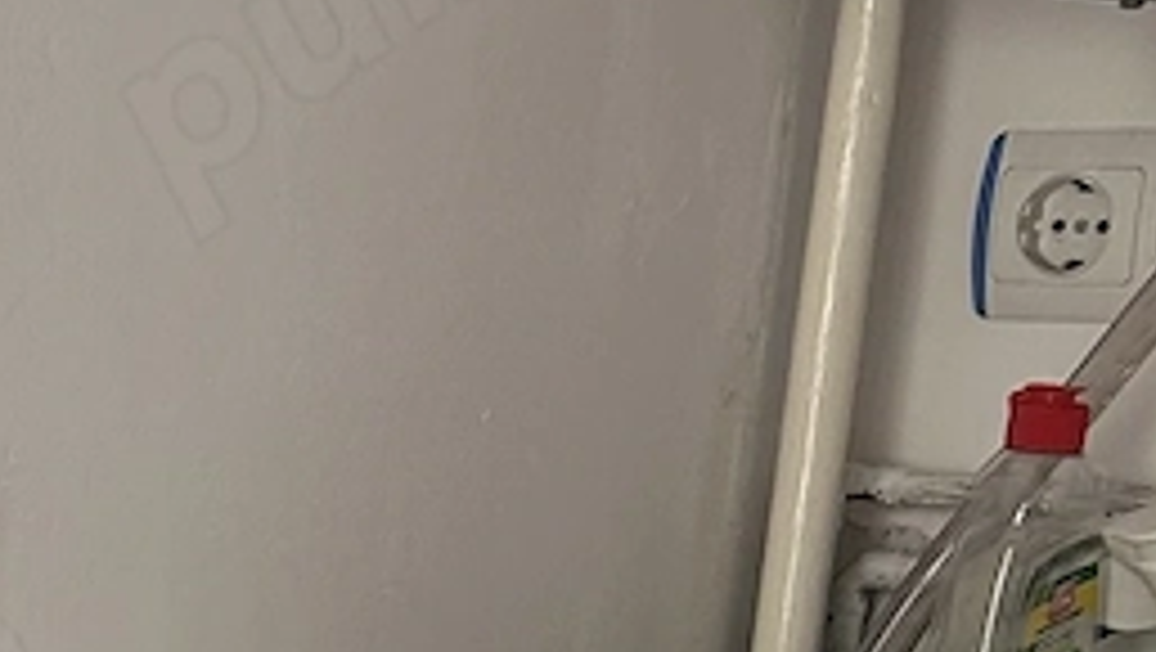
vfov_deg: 8.0
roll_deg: -2.1
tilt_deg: -11.0
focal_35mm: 147
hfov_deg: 13.1
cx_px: -981
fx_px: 4509
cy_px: 1214
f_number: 1.5
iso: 80
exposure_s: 1/50
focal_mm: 5.7
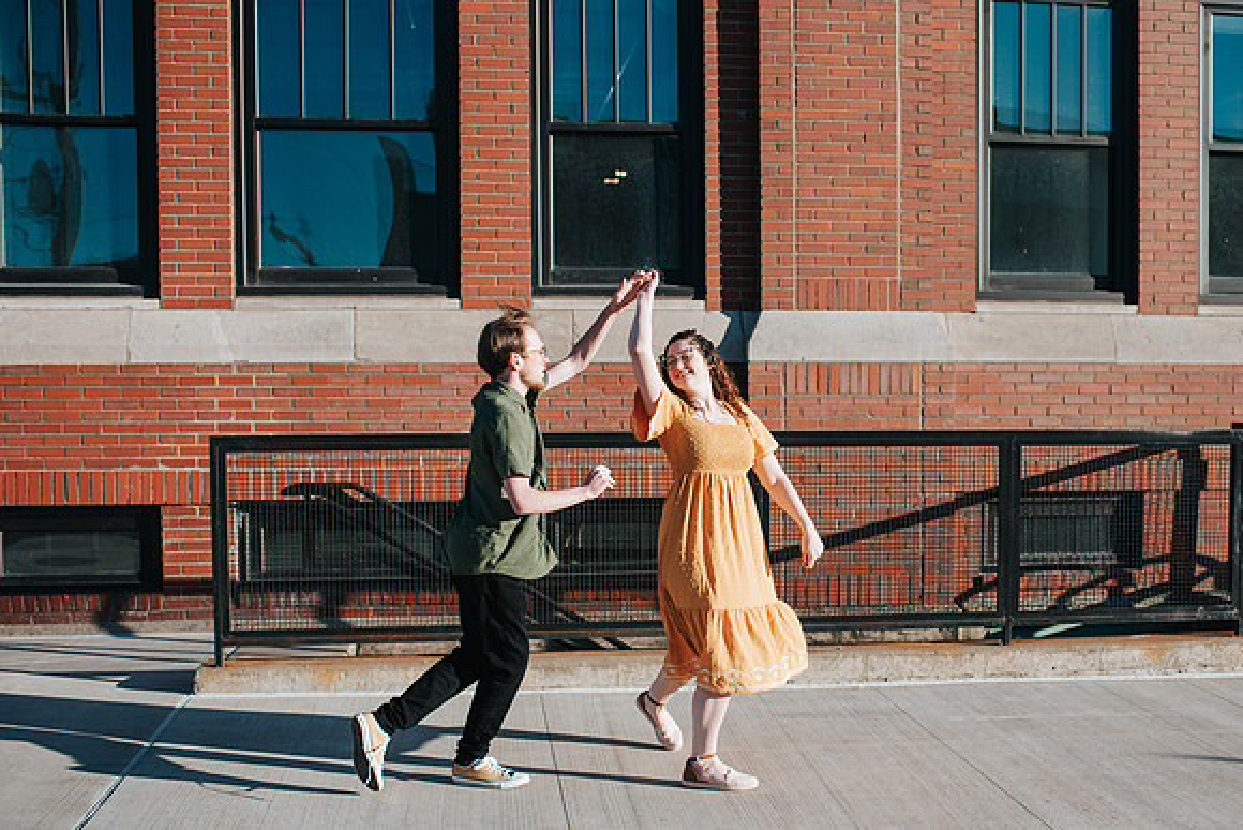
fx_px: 1431
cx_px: 716
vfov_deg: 32.3
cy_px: 467
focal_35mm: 41
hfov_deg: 46.8
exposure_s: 1/1250
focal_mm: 35
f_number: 3.2
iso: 125
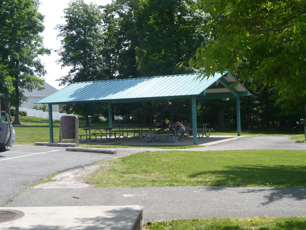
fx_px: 504
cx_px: 153
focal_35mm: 57
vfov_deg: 25.7
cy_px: 115
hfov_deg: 33.8
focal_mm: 6.2
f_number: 3.2
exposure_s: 1/640
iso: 100
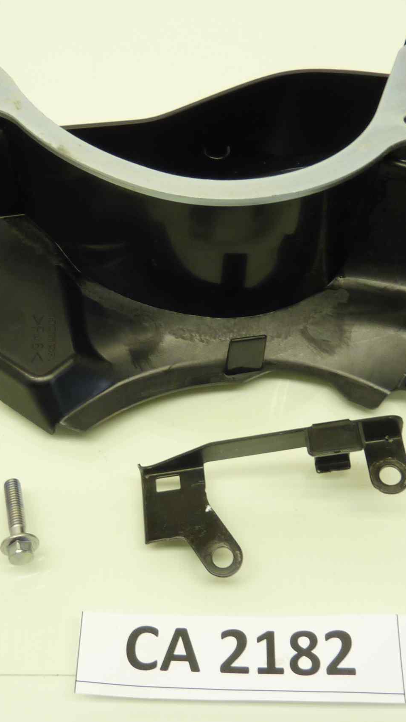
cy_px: 382
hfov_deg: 29.0
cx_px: 167
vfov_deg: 49.4
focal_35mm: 41
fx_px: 785
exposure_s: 1/20
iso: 80
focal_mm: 4.1
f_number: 3.3
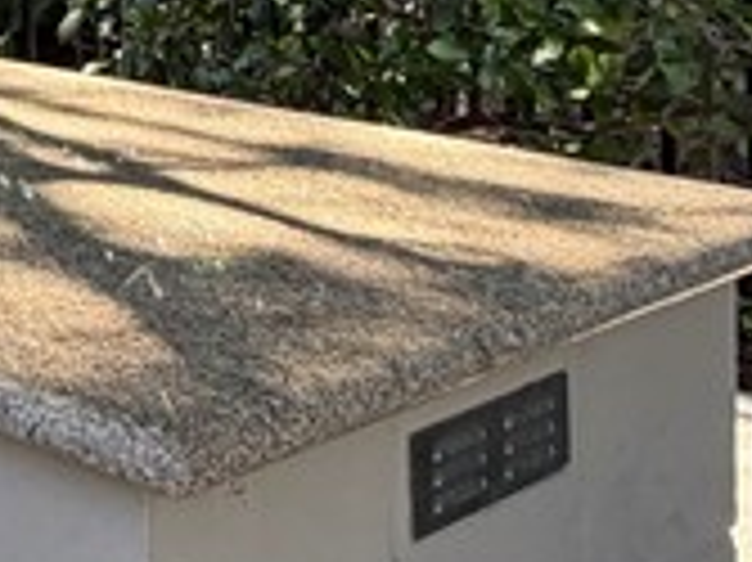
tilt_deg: -0.7
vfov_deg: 16.0
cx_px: -558
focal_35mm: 86
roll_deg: +0.7
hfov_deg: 18.4
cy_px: -238
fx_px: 1867
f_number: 2.2
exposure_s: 1/134
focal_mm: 2.22
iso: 40
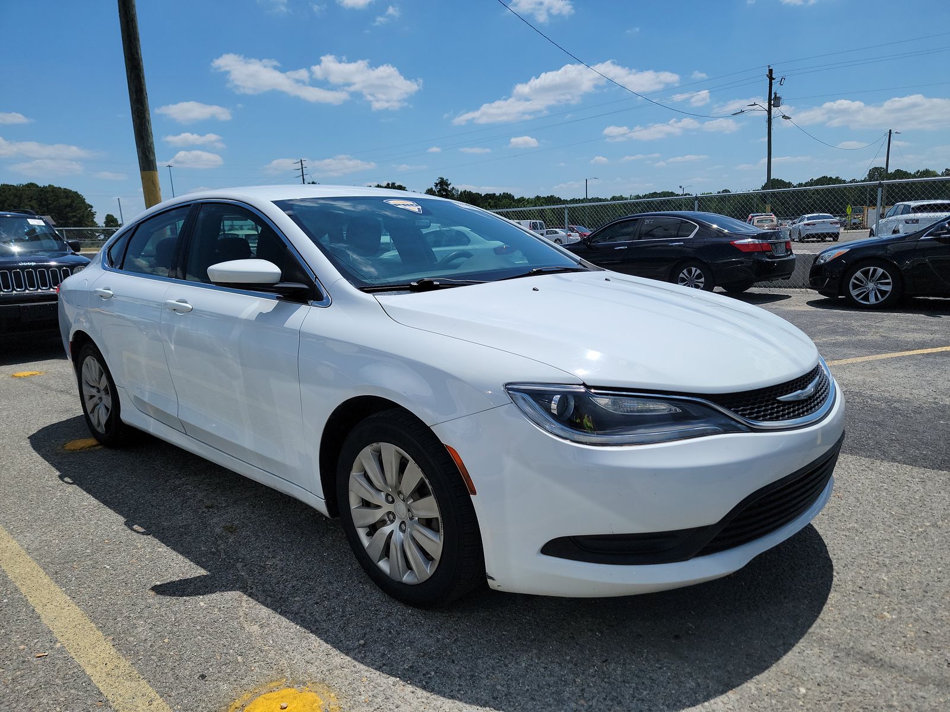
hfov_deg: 71.6
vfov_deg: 56.8
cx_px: 475
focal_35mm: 24
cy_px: 356
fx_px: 659
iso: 50
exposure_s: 1/1956
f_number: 1.8
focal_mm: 6.7
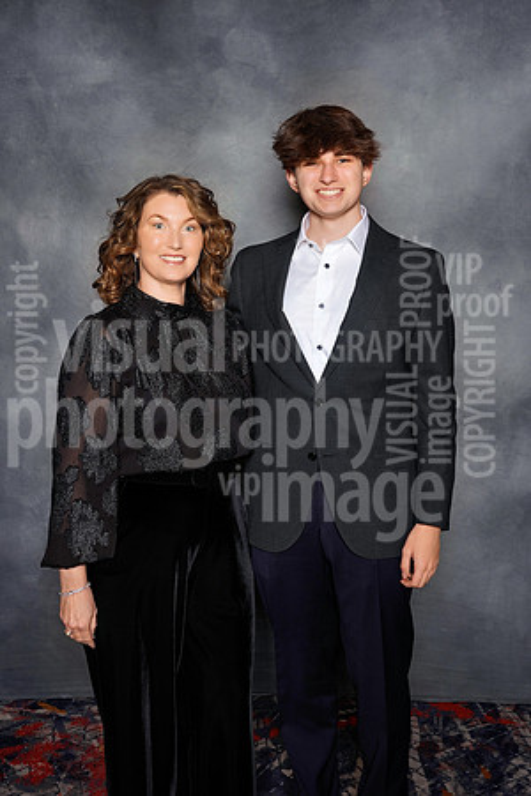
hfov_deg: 27.3
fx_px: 1095
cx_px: 266
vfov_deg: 40.0
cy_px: 398
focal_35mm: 50
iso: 400
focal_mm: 33
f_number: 8
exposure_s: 1/125
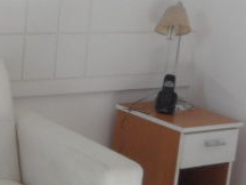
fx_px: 810
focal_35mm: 114
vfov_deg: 13.0
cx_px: 20
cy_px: 107
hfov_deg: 17.0
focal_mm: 4.1
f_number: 2.9
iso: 80
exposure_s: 1/60
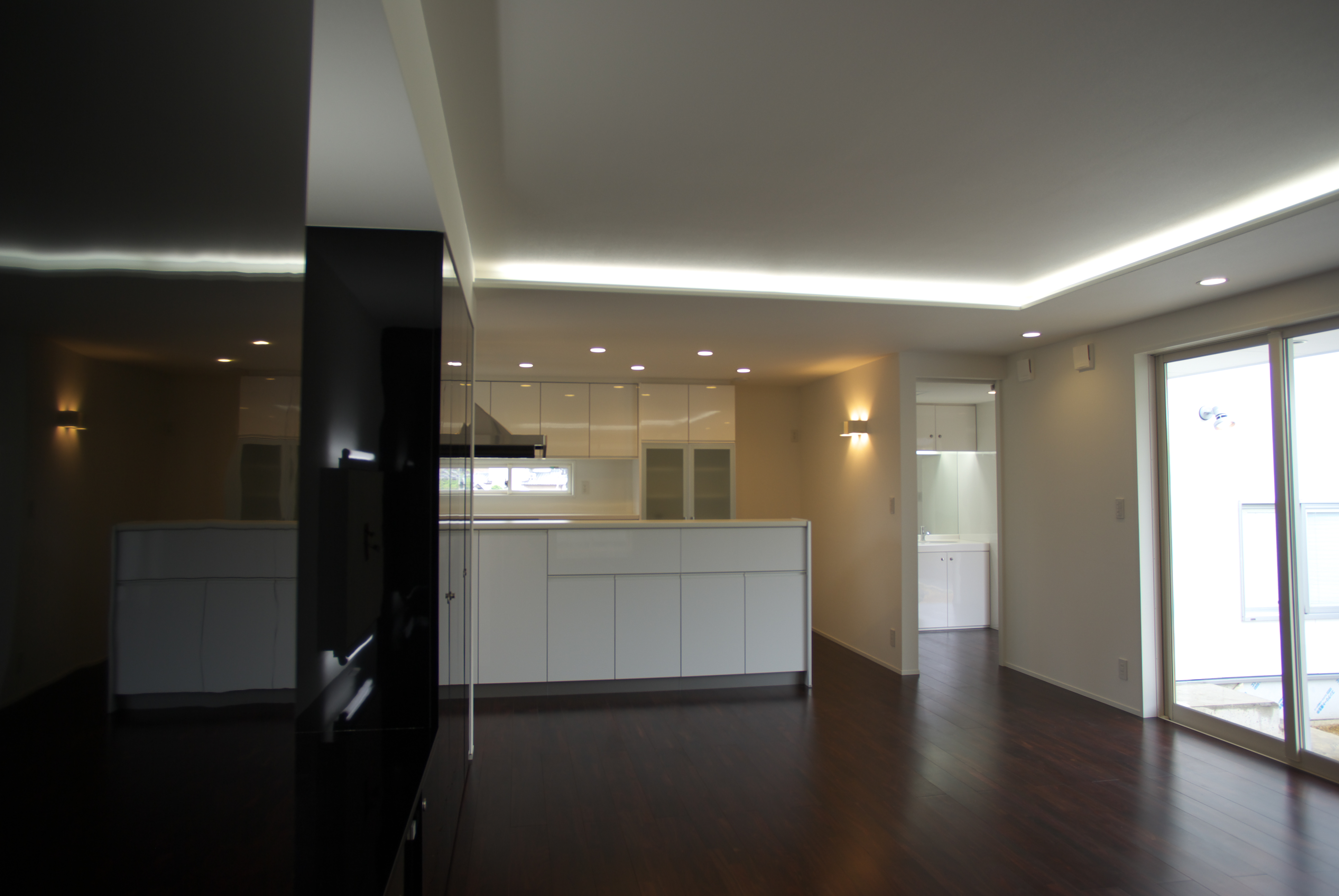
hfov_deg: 81.1
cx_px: 670
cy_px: 448
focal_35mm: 21
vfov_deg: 59.6
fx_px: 782
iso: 100
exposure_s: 1/60
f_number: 4
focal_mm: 14
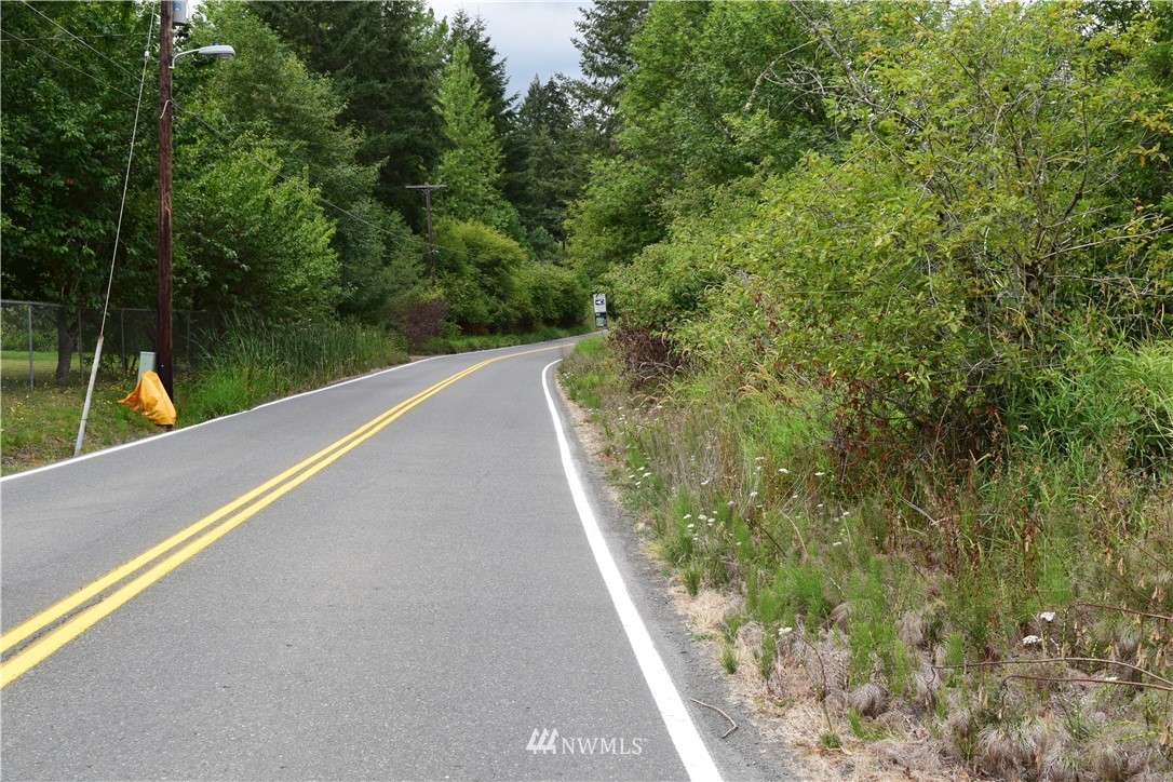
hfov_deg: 49.6
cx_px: 586
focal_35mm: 39
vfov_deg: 34.2
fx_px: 1271
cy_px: 391
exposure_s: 1/400
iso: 400
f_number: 11
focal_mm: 26
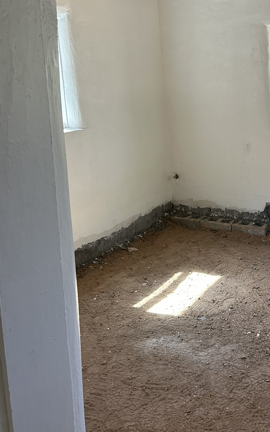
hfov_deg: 30.7
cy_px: 130
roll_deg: +2.7
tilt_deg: -4.9
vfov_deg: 48.1
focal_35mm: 40
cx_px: 236
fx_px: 471
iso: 125
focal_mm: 6.86
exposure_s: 1/121
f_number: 1.78
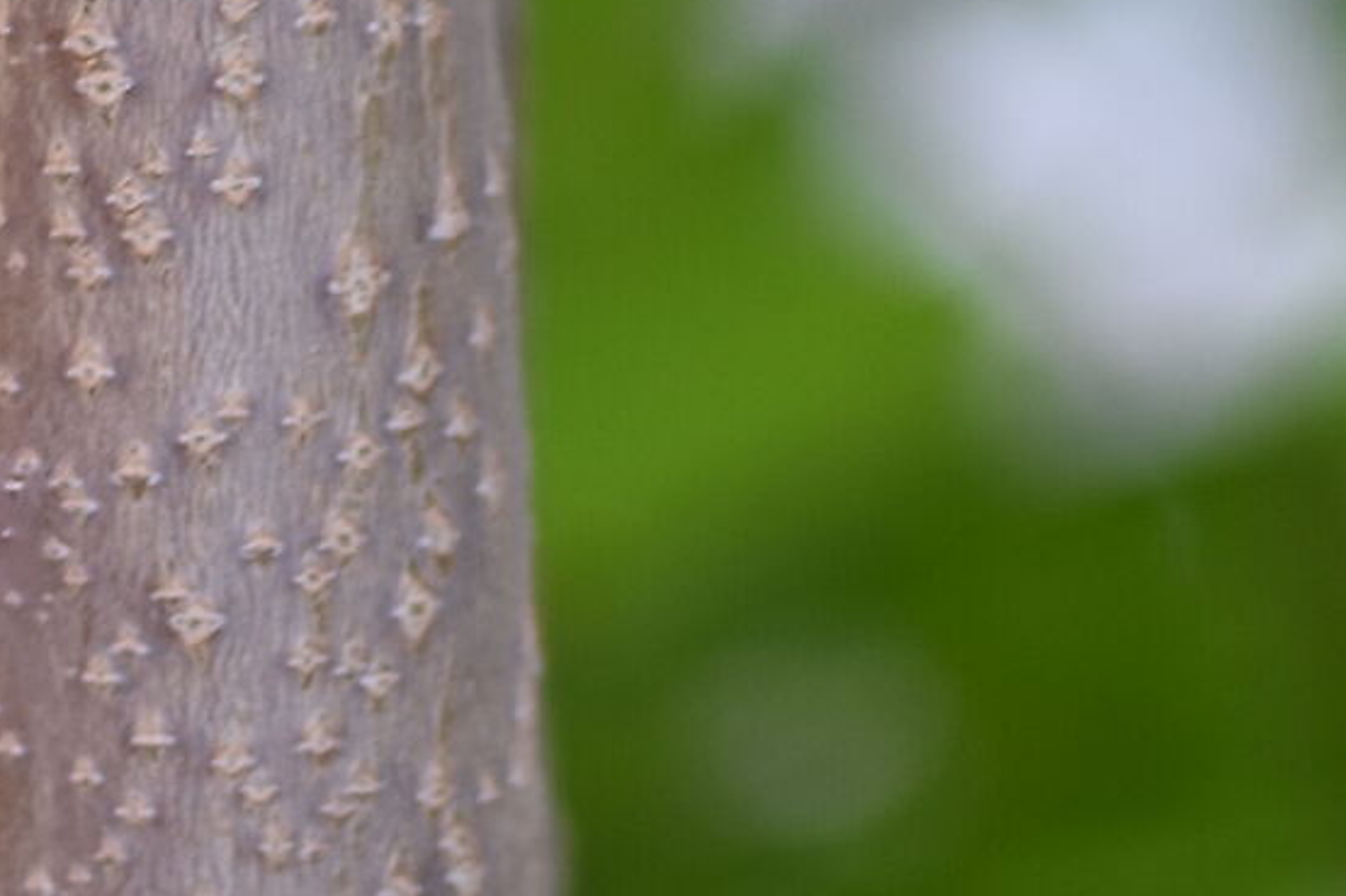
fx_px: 20638
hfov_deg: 3.7
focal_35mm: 552
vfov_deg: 2.5
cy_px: -891
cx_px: 107
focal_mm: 85
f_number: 2
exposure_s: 1/125
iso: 250
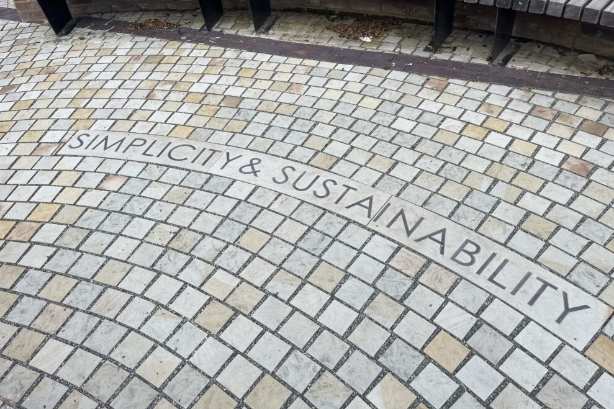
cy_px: 173
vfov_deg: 46.2
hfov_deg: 65.5
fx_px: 477
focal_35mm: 28
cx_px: 313
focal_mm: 5.1
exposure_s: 1/2571
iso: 50
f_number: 1.6
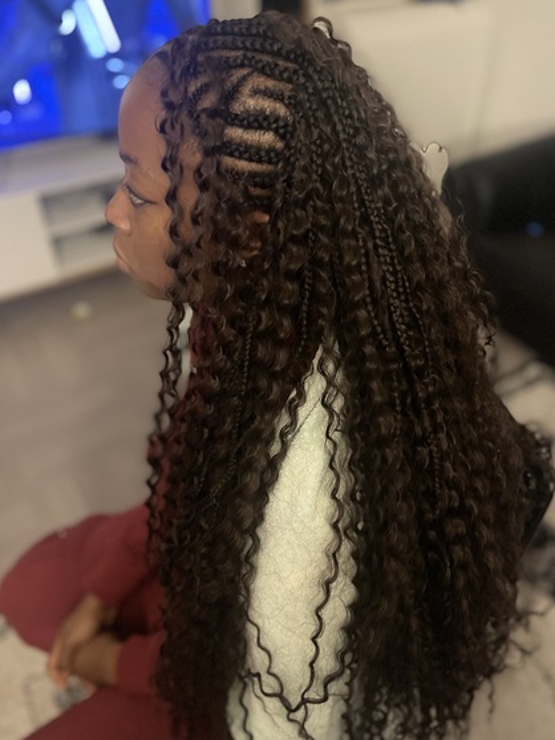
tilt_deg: -41.6
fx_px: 598
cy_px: 395
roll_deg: +0.0
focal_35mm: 28
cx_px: 285
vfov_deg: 63.4
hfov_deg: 49.8
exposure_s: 1/25
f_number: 1.6
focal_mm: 5.1
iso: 800
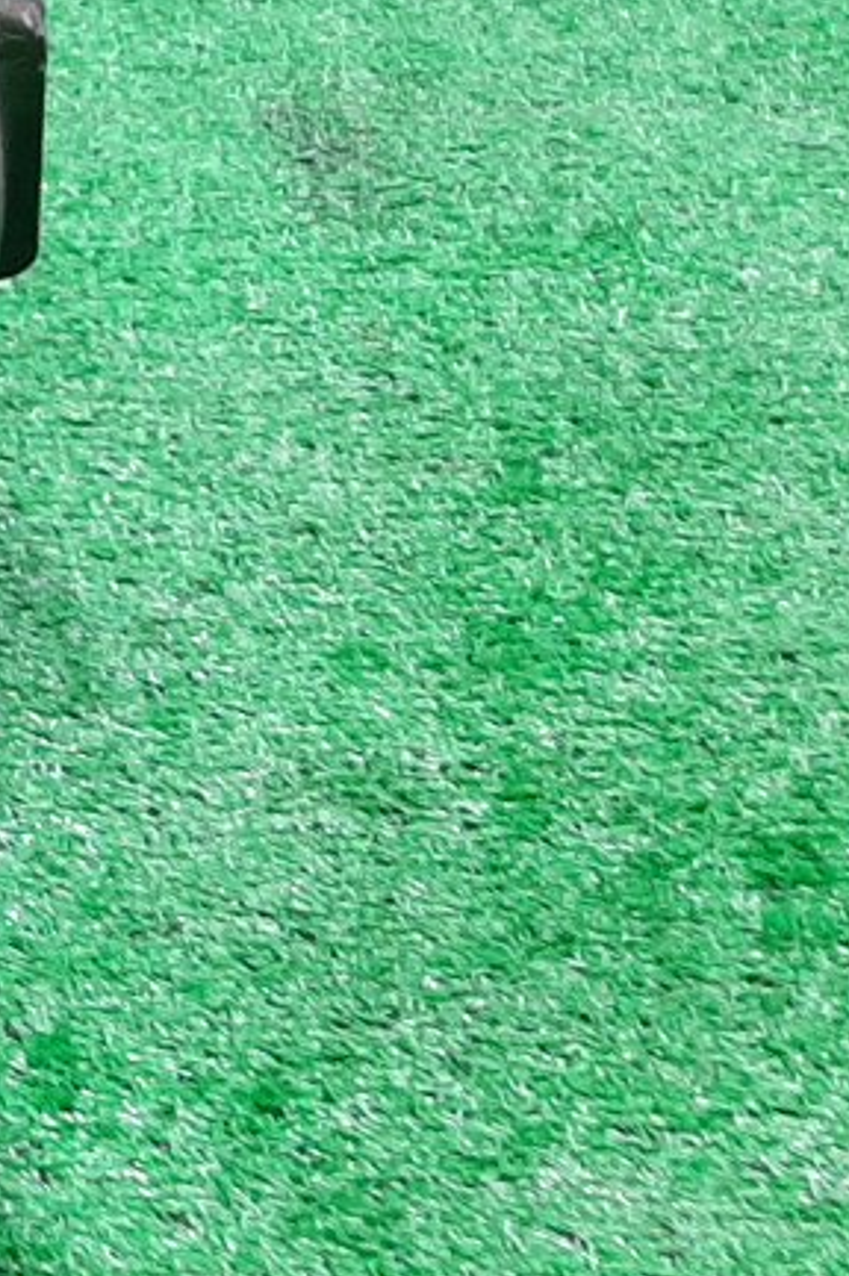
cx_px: -1049
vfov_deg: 22.6
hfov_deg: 12.6
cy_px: 613
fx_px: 3189
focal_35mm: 90
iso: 210
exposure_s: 1/50
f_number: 1.7
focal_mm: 3.93
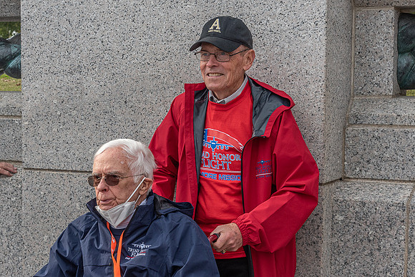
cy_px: 155
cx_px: 210
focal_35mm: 75
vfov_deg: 18.2
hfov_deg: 27.0
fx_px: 864
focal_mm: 46
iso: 500
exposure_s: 1/320
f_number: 9
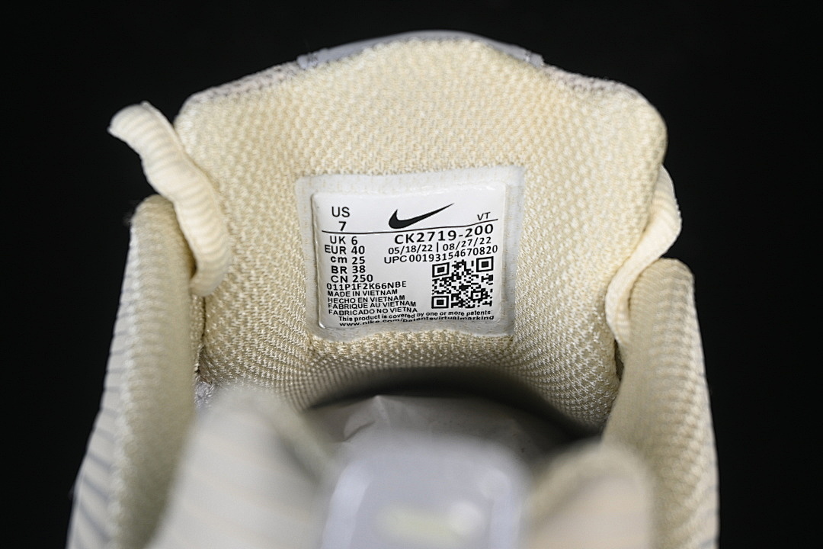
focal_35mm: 75
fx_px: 1714
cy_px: 274
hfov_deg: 27.0
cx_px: 412
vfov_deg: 18.2
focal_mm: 50
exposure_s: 1/80
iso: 160
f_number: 7.1
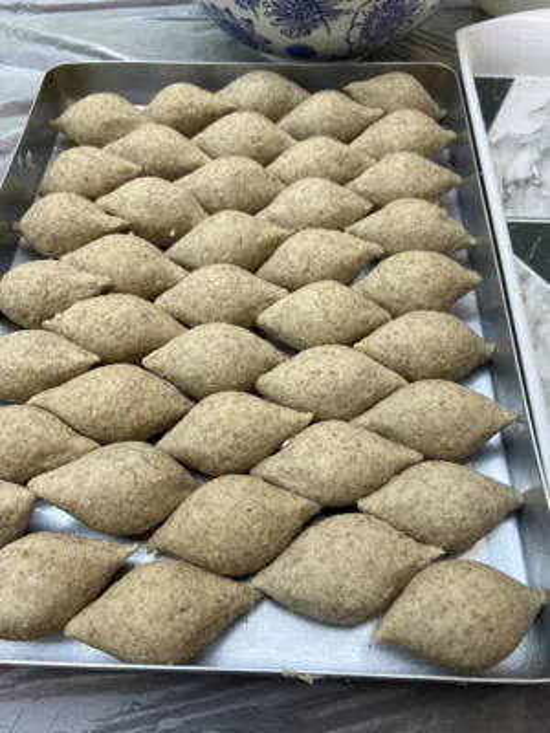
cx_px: 275
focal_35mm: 26
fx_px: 551
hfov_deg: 53.1
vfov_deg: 67.3
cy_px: 366
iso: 100
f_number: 1.5
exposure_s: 1/100
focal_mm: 5.7
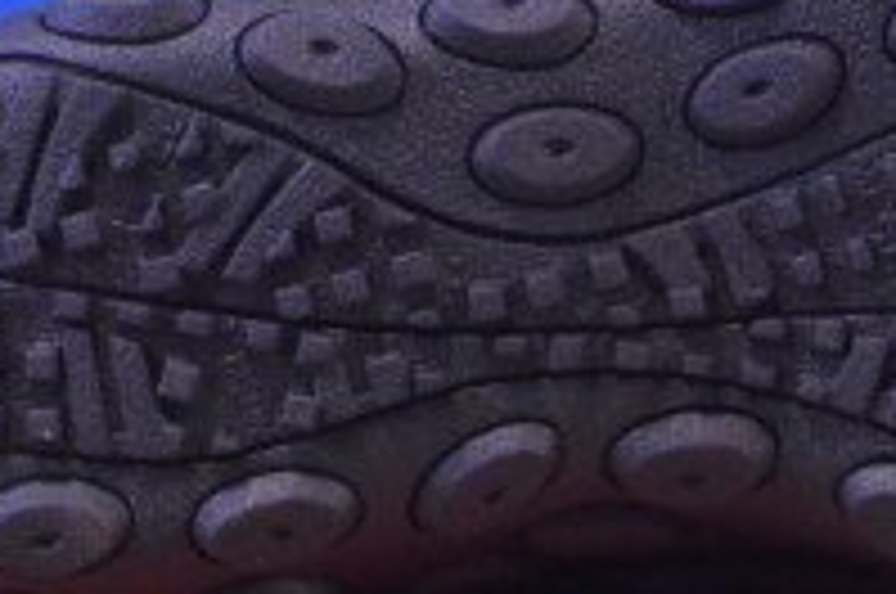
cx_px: 797
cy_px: -295
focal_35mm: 301
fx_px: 7479
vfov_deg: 4.5
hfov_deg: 6.8
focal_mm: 50
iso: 250
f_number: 2.2
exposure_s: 1/320
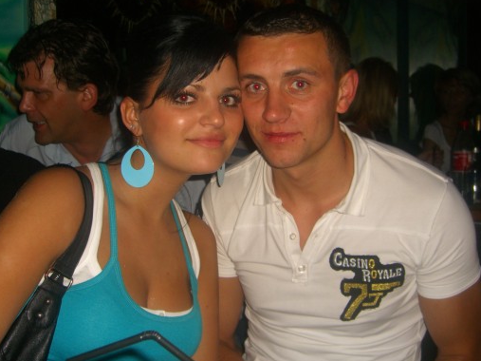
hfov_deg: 42.1
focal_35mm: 45
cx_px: 235
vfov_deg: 32.1
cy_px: 156
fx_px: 625
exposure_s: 1/60
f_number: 2.8
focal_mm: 7.9
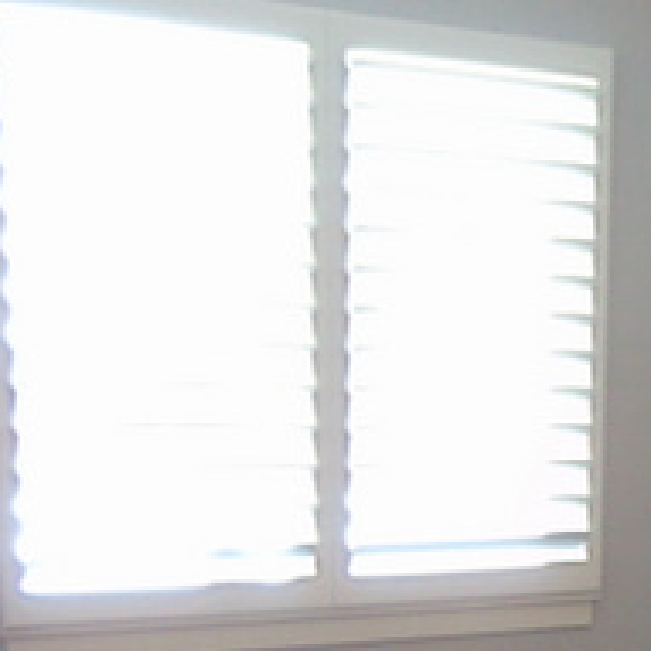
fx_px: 1574
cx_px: 859
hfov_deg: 21.1
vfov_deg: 22.6
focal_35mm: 74
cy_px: 627
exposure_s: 1/30
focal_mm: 4.5
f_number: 3
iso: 200
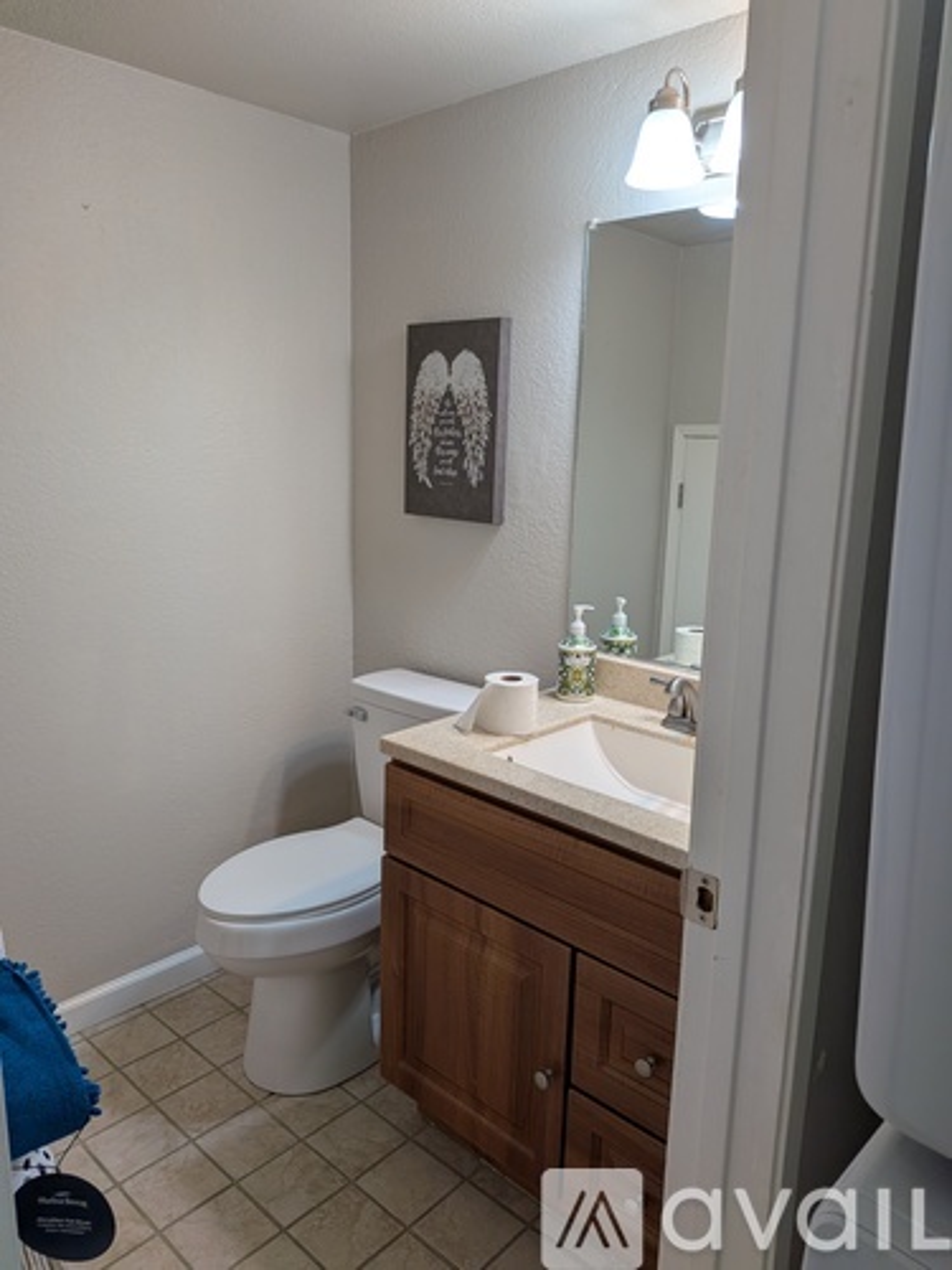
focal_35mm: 24
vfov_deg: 71.6
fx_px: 880
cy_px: 635
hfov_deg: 56.8
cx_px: 476
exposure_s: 1/60
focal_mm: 4.53
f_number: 1.7
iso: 35
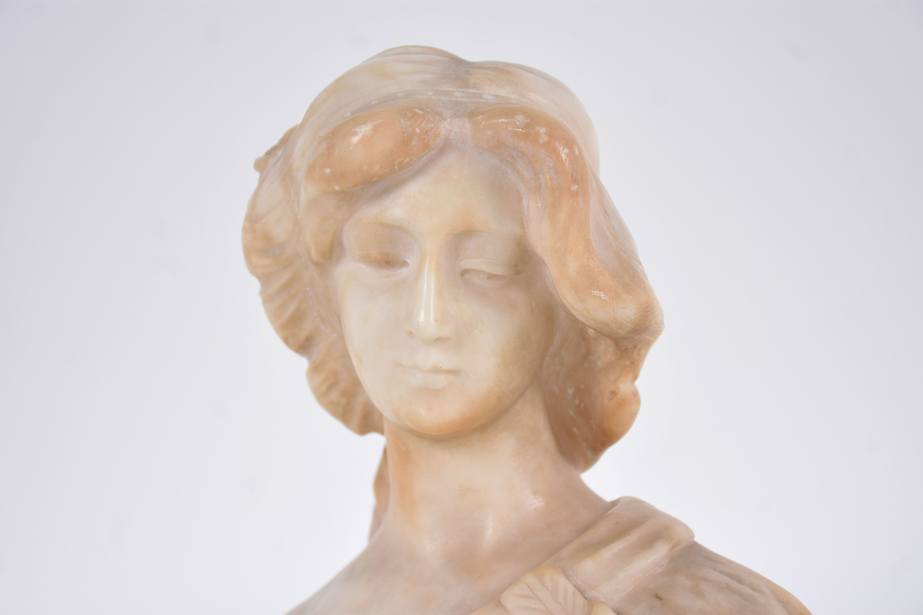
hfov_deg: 24.2
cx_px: 462
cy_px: 308
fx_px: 2153
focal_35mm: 84
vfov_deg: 16.3
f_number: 6.3
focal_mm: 56
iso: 200
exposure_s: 1/60
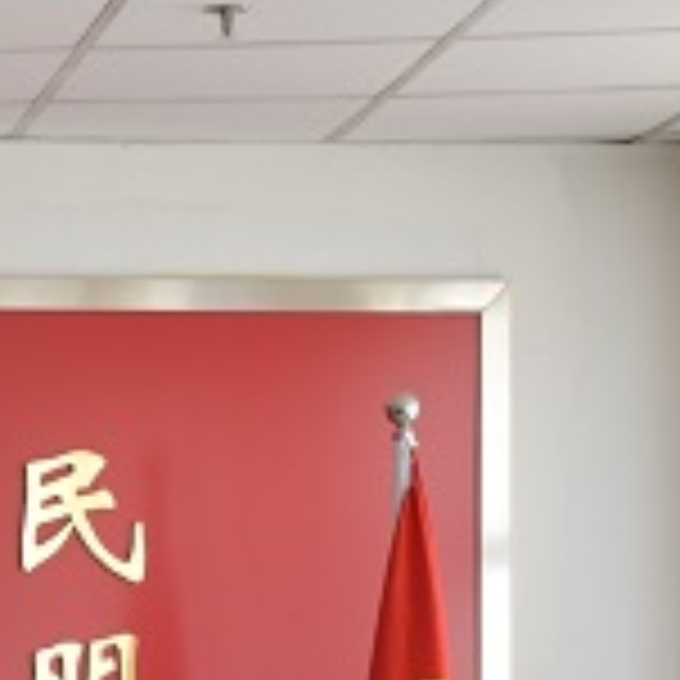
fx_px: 4978
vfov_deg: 7.7
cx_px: -536
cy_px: 1063
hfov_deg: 7.6
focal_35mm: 224
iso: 400
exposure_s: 1/125
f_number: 5.6
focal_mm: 34
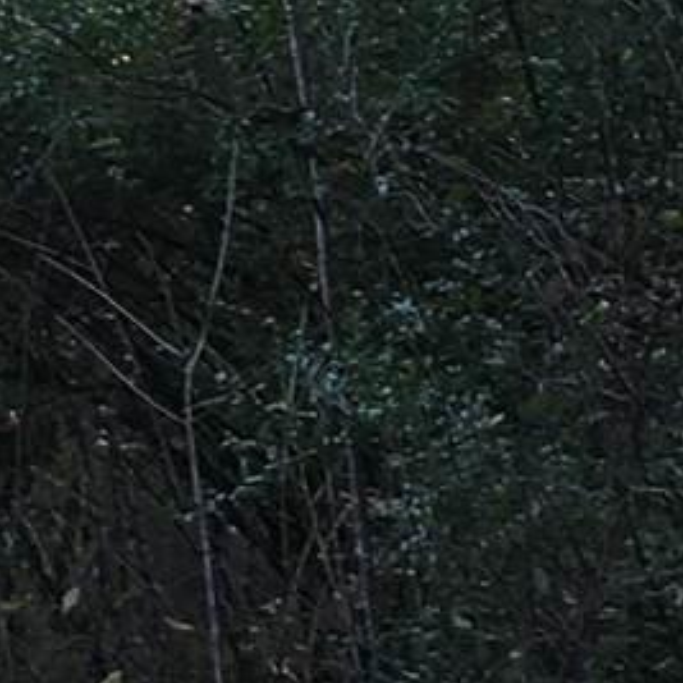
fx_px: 4933
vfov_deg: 7.9
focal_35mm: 221
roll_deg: +0.0
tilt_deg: +1.7
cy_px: 240
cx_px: 113
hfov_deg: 7.9
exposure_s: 1/60
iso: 25
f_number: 2.2
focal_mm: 4.15
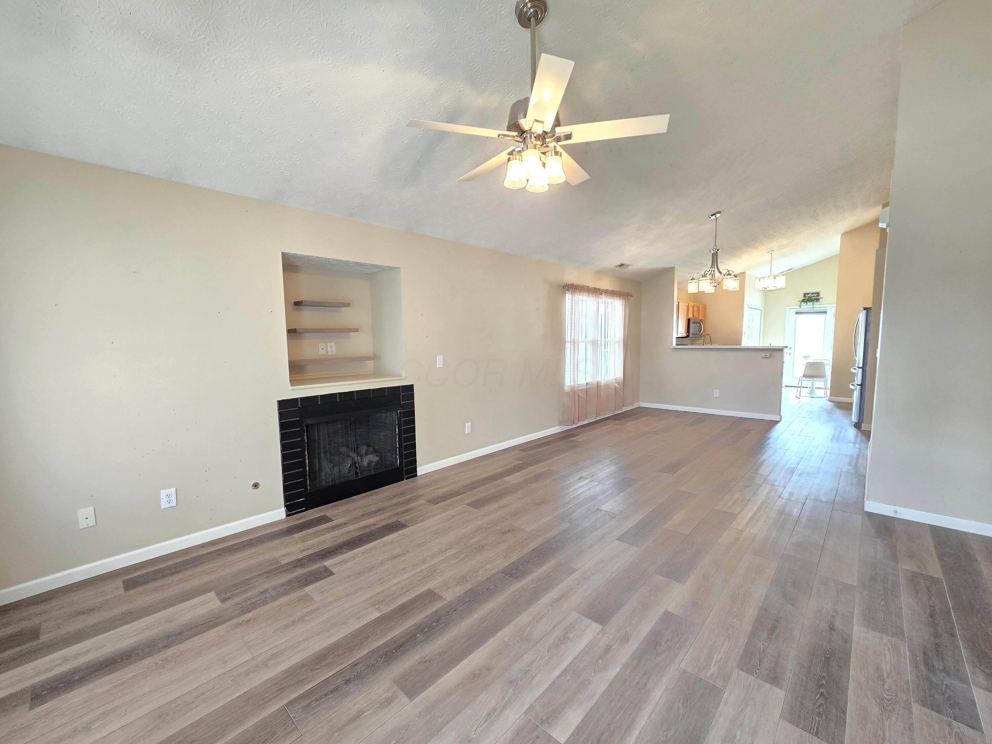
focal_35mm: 13
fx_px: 373
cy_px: 372
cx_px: 496
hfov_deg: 106.2
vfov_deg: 89.9
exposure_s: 1/60
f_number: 2.2
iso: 250
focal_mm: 2.2
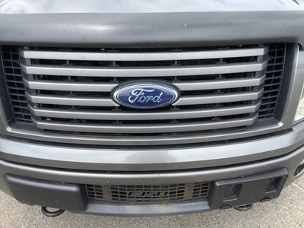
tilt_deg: -30.5
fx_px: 272
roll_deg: -0.7
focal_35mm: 31
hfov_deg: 58.4
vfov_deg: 45.4
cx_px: 152
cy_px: 114
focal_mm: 3.3
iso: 25
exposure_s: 1/411
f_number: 2.4
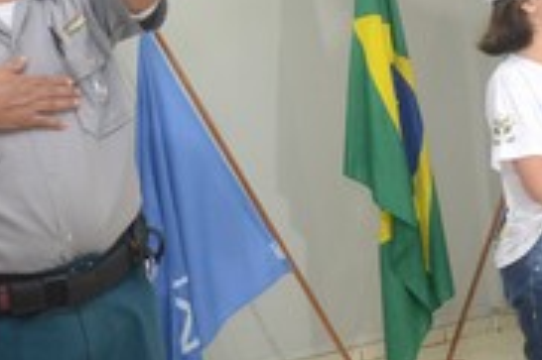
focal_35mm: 89
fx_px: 1339
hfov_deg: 22.7
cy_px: 122
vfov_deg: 15.3
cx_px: 408
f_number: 3.8
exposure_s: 1/100
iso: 1600
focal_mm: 24
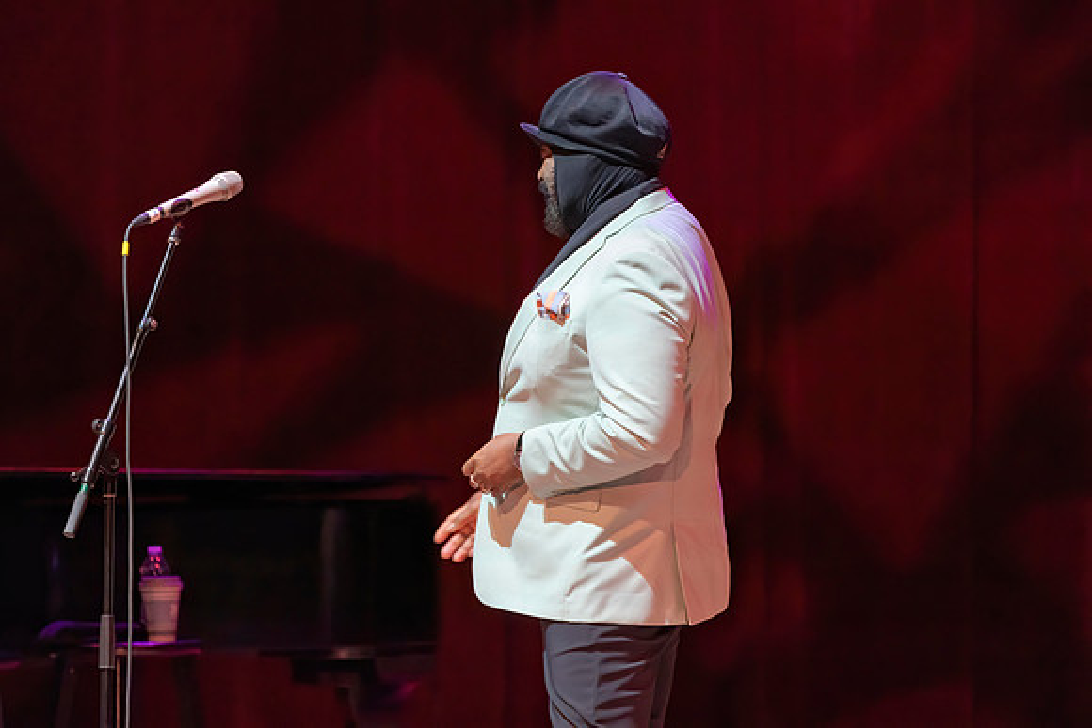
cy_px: 364
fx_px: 10558
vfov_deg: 4.0
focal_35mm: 348
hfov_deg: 5.9
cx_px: 546
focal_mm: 348
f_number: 5.6
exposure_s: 1/320
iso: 5000
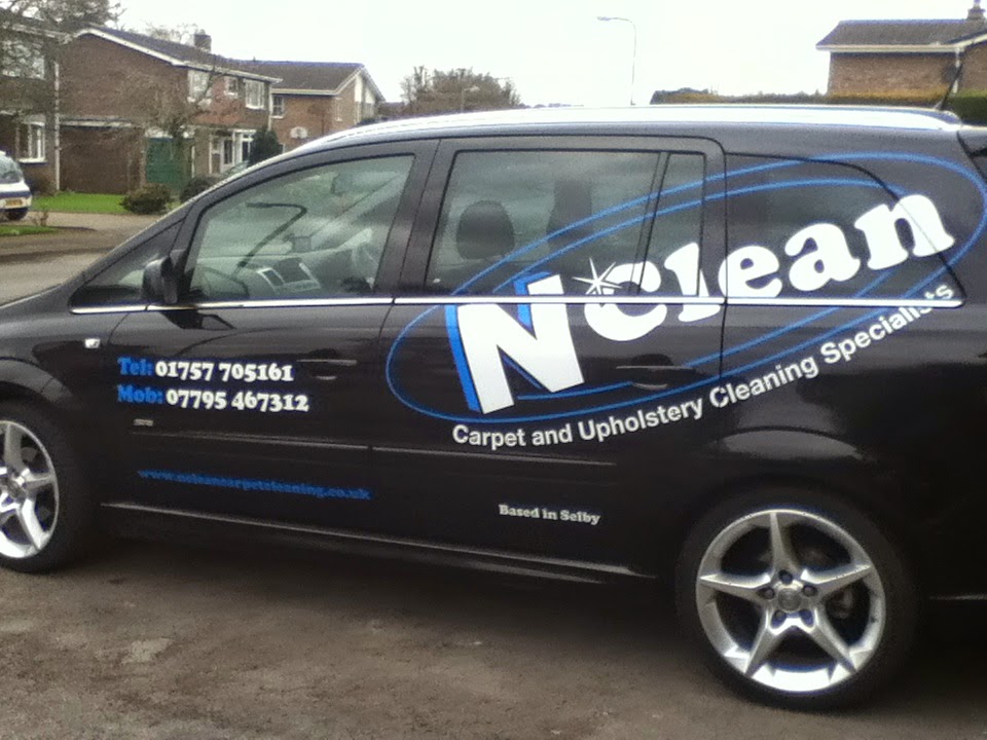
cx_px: 494
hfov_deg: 56.8
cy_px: 370
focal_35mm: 32
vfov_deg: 44.2
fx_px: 912
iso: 100
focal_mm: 3.85
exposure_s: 1/120
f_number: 2.4
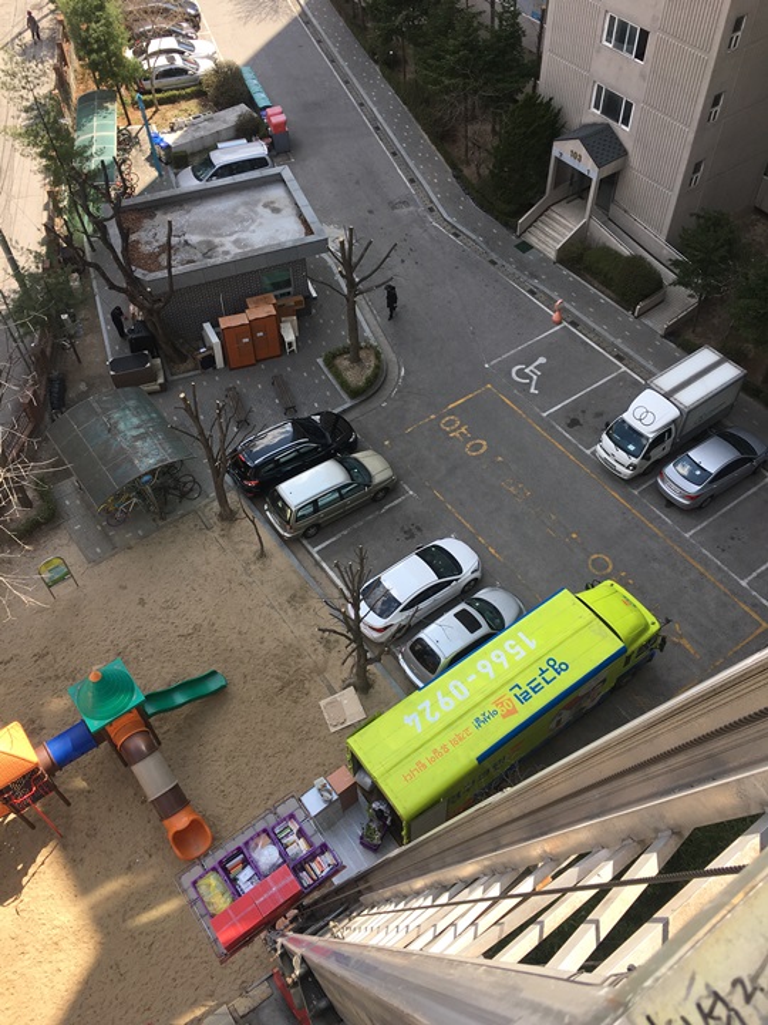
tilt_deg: -51.8
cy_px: 512
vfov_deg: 61.7
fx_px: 858
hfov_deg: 48.2
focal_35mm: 29
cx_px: 384
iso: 25
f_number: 2.2
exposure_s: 1/615
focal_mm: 4.15
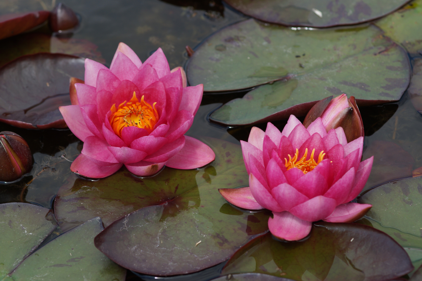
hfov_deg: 13.7
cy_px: 140
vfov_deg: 9.1
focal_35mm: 150
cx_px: 211
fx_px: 1758
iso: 100
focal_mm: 100
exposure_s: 1/320
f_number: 4.5
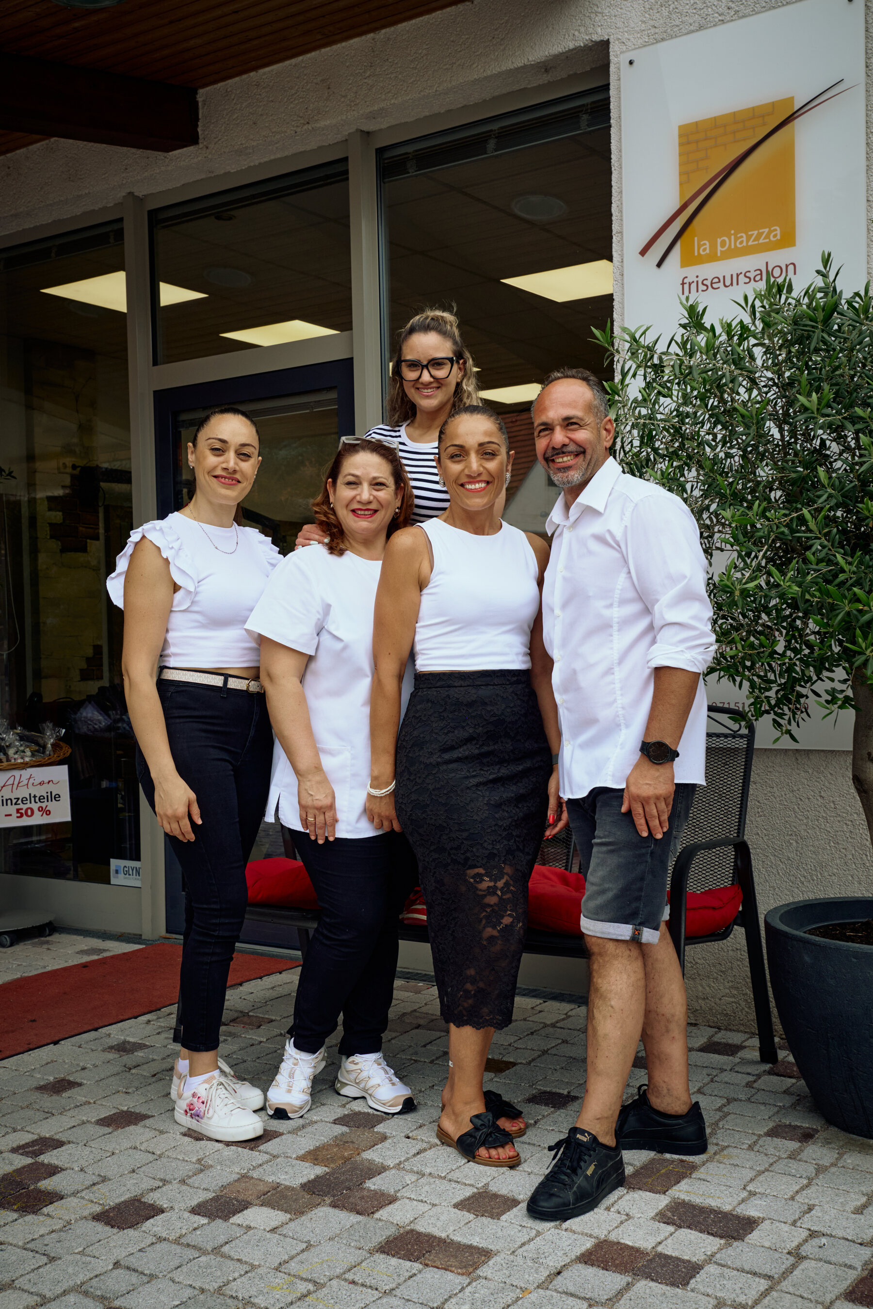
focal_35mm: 38
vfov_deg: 51.3
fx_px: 1364
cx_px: 436
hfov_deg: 35.5
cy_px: 654
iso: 200
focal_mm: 25
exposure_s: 1/250
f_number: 5.6
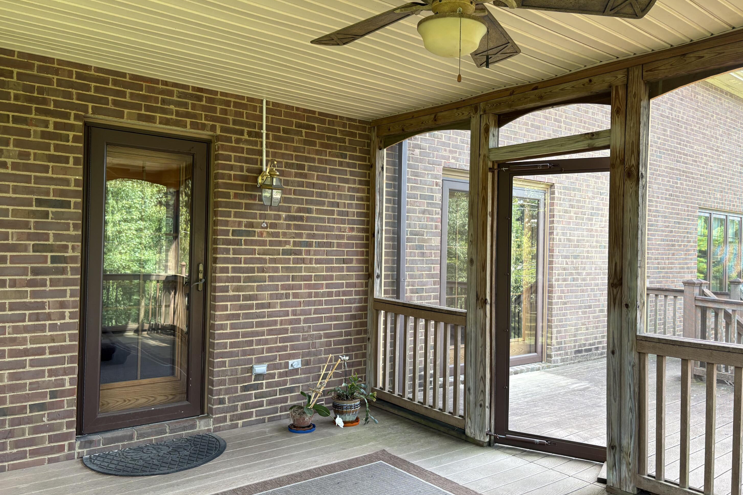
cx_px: 376
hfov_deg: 65.5
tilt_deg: +0.5
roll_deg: +0.0
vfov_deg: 46.4
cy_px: 249
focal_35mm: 28
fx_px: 578
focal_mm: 5.96
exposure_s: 1/122
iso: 80
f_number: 1.6
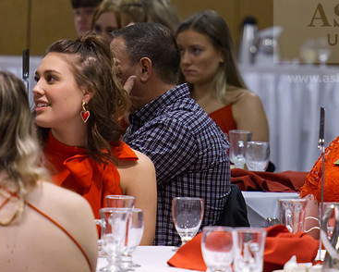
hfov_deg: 4.3
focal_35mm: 445
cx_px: 246
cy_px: 98
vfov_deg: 3.5
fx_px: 4467
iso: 3200
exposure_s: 1/250
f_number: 4.8
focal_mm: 200
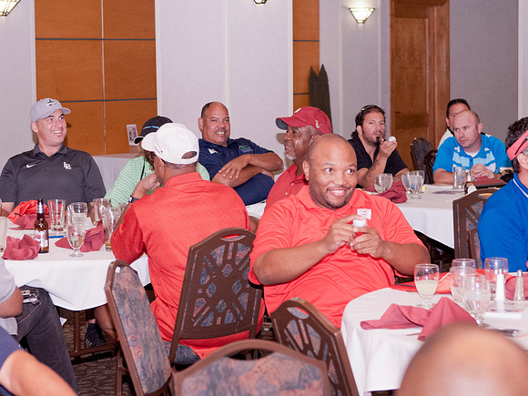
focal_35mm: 98
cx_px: 296
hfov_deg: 20.0
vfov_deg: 15.1
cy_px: 217
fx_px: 1496
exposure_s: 1/100
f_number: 4
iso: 1250
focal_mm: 55
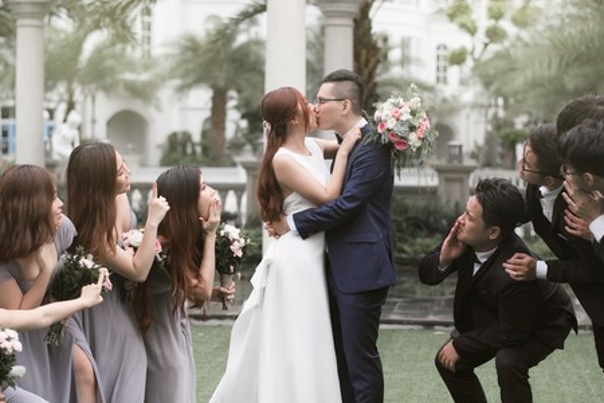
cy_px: 273
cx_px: 329
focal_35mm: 85
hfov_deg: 23.9
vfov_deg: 16.0
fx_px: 1426
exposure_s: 1/1000
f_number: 2.2
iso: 320
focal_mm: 58
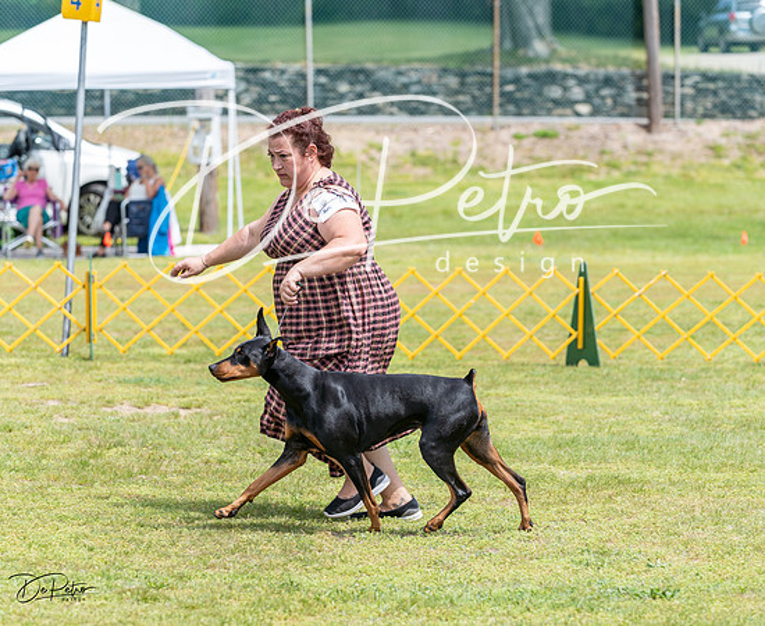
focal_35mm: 145
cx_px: 379
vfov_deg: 10.8
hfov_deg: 13.2
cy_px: 313
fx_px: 3319
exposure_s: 1/800
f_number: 4
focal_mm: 125
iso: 100
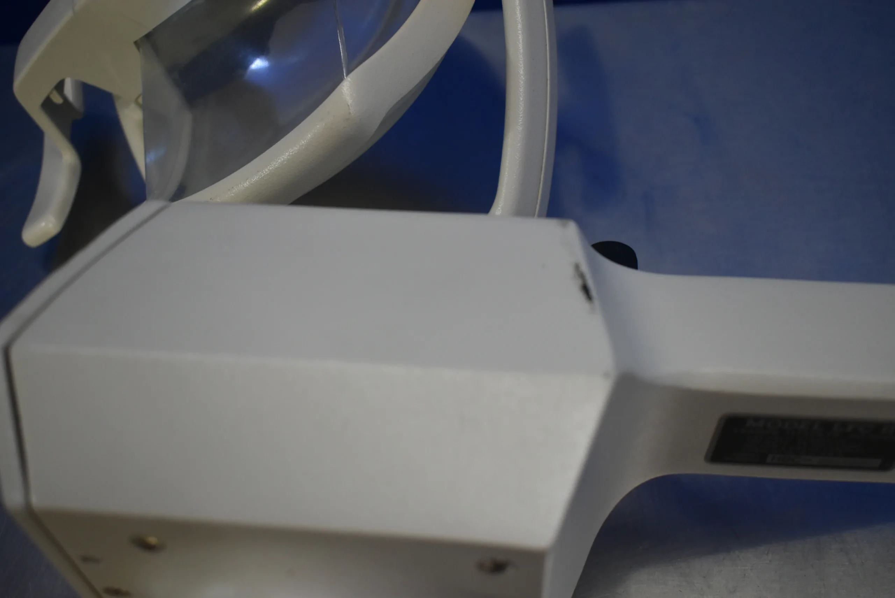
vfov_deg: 33.1
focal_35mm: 40
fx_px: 1008
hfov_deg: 47.9
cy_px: 299
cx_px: 448
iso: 1250
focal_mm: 27
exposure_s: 1/125
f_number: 4
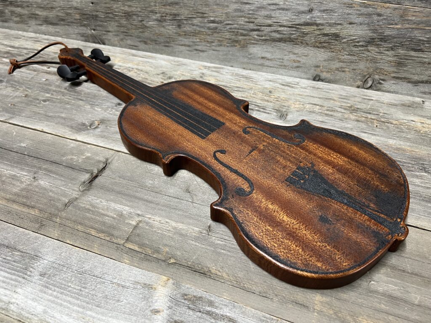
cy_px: 162
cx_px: 216
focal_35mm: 26
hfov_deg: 67.3
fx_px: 324
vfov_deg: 53.1
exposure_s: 1/60
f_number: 1.5
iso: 100
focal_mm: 5.7
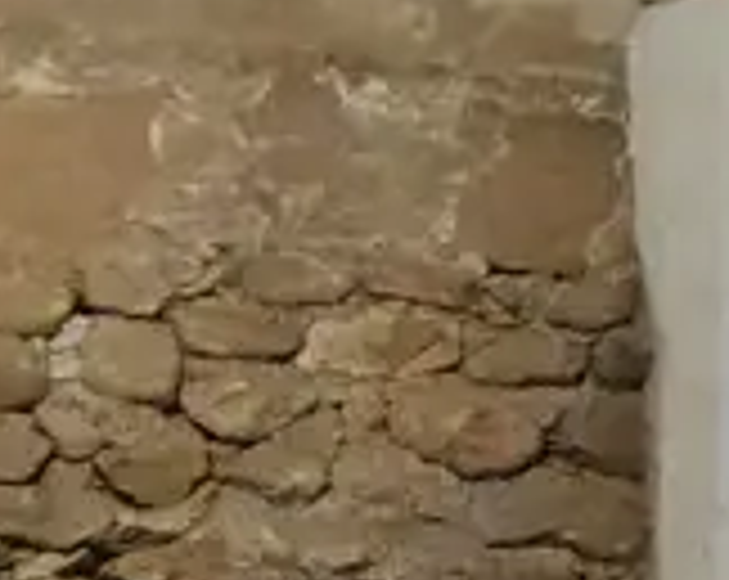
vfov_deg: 13.2
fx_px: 2498
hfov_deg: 11.6
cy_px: 351
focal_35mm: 116
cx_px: 2025
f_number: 2.2
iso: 3200
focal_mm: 2.13
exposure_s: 1/20
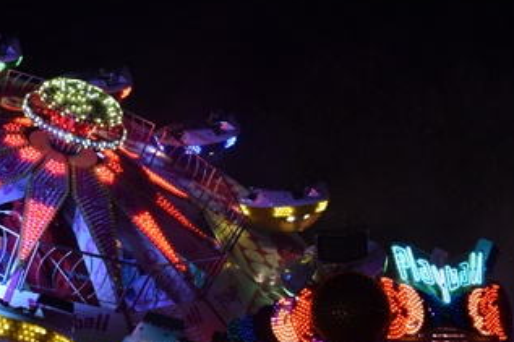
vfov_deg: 22.5
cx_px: 71
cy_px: 224
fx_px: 856
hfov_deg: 32.1
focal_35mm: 60
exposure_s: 1/250
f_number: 3.8
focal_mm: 22
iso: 1250
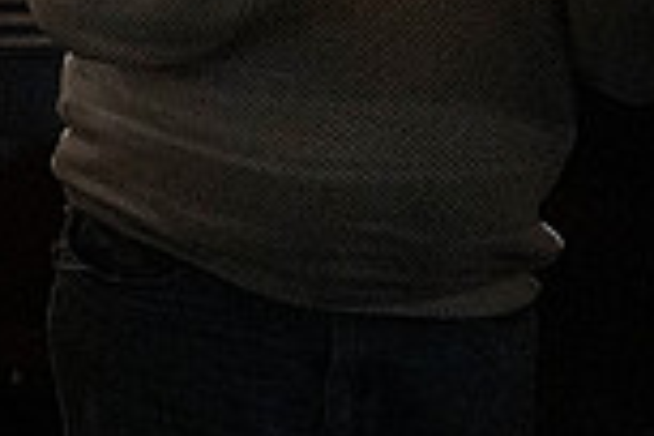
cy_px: -49
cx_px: -453
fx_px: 963
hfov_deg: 23.8
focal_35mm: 53
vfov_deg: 23.8
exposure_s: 1/400
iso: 16000
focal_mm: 14
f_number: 4
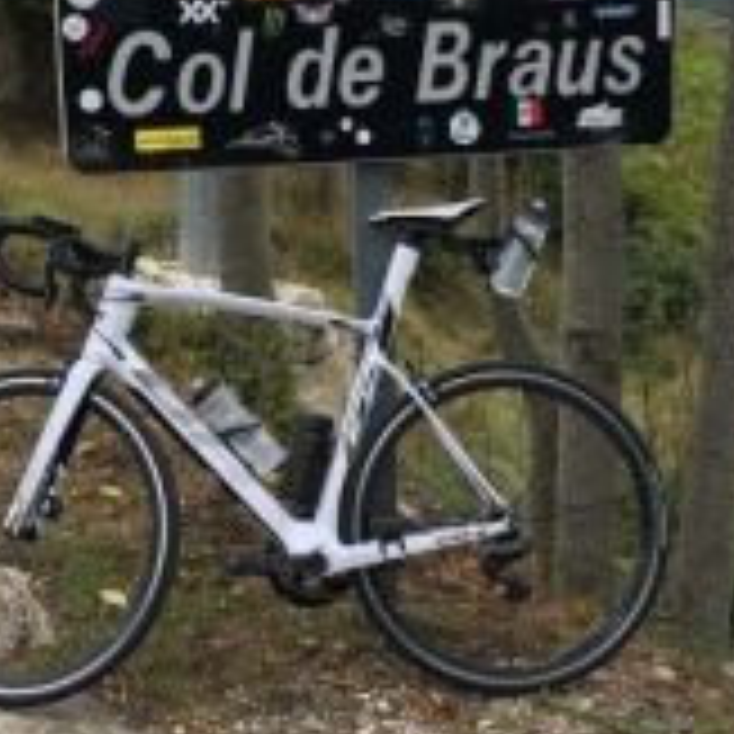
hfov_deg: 27.2
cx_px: 297
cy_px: 315
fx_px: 1511
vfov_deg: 27.3
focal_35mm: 63
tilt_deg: -9.4
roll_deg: +1.0
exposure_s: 1/100
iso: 32
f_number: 2.2
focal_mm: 4.15
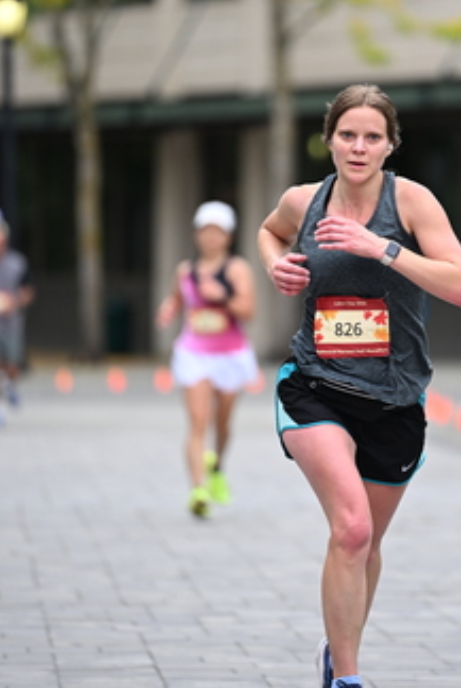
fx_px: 6490
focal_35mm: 339
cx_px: 337
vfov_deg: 6.1
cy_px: 253
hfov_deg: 4.1
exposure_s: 1/2000
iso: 640
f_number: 2.8
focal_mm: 200
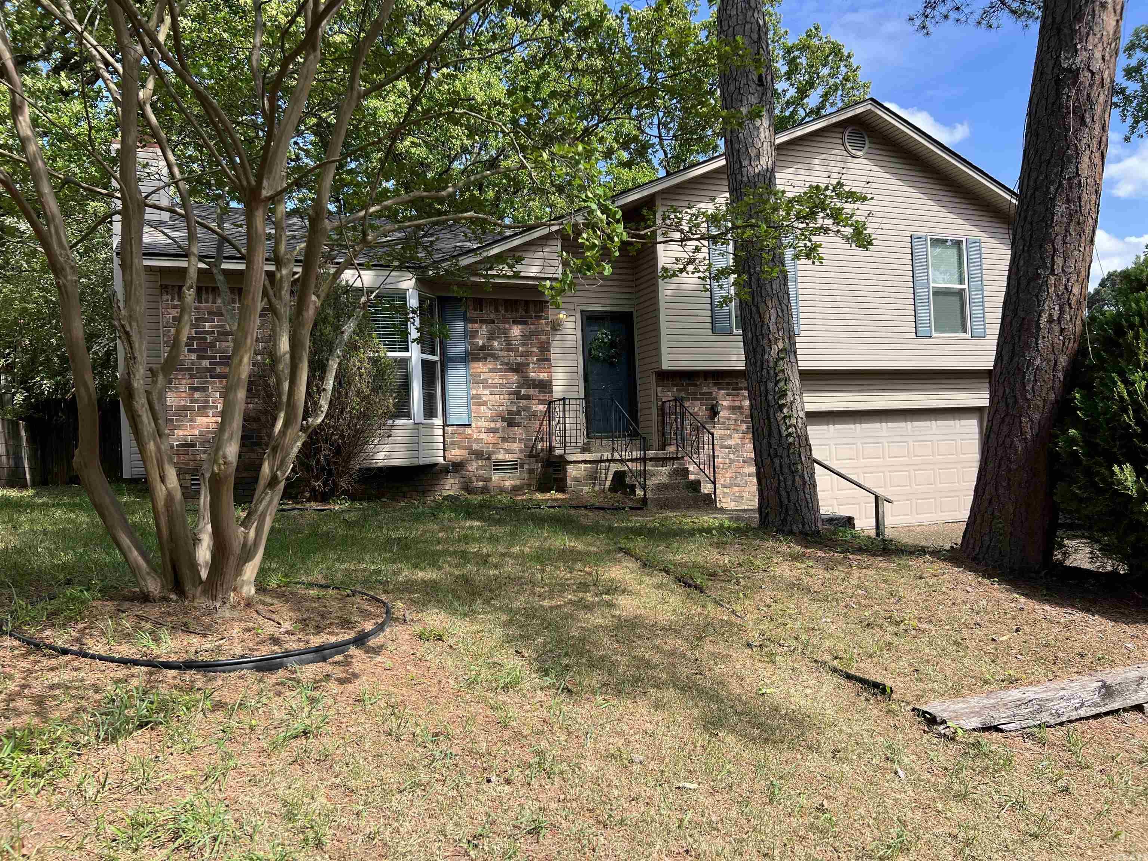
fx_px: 862
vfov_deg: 53.1
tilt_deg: +0.5
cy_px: 430
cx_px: 574
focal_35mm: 26
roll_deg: +2.4
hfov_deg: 67.3
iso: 50
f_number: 1.5
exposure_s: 1/2299
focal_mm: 5.7
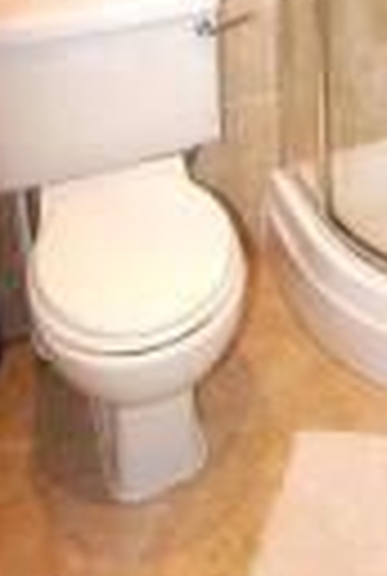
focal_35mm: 51
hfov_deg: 24.1
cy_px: -97
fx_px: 818
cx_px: 470
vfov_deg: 32.7
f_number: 4
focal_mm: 10
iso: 400
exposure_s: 1/60
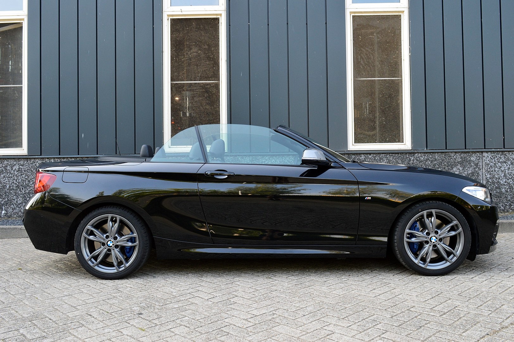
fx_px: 471
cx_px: 257
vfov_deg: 39.9
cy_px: 171
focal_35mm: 33
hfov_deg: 57.3
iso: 400
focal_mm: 22
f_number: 8
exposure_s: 1/80
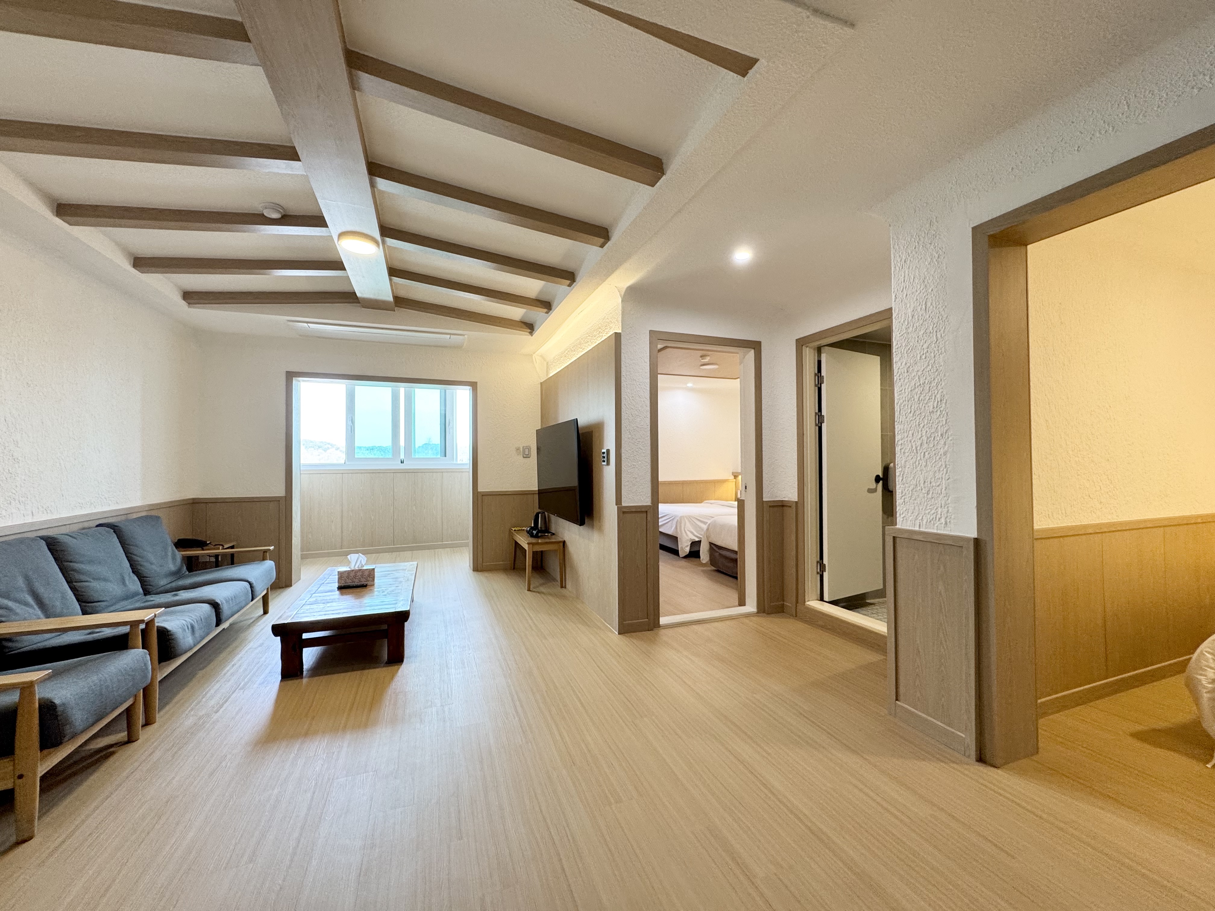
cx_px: 608
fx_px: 491
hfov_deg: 102.1
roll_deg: +0.7
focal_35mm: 14
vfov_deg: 85.7
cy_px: 456
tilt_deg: +0.7
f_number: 2.2
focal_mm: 2.22
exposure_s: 1/120
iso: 160
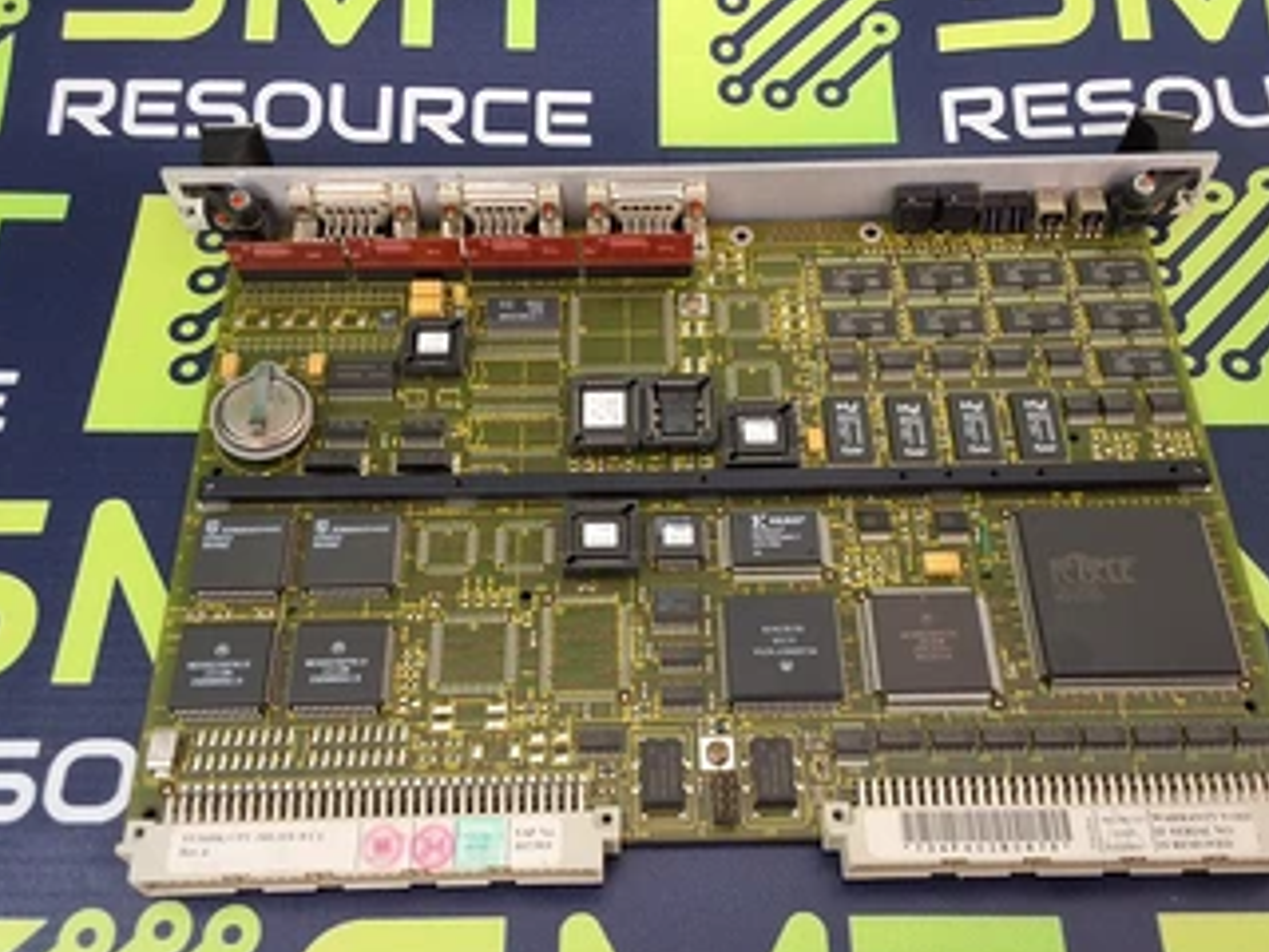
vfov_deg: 40.7
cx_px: 646
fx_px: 1283
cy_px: 492
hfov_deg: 52.6
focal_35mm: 35
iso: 250
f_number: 1.9
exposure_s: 1/24
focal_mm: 2.91
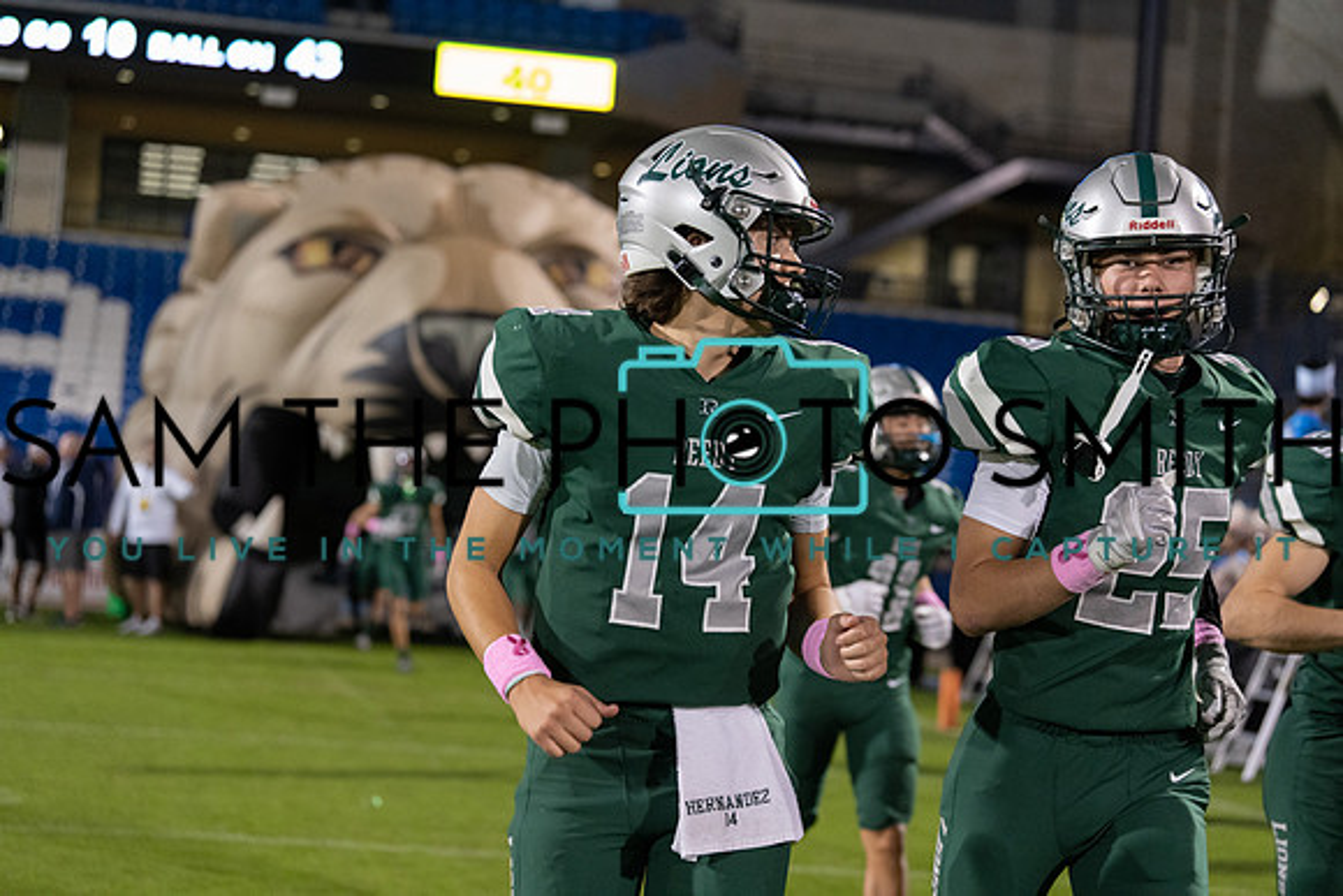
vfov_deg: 19.5
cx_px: 672
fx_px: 2612
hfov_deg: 28.8
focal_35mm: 70
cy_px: 448
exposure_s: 1/1000
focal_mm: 70
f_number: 3.2
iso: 4000
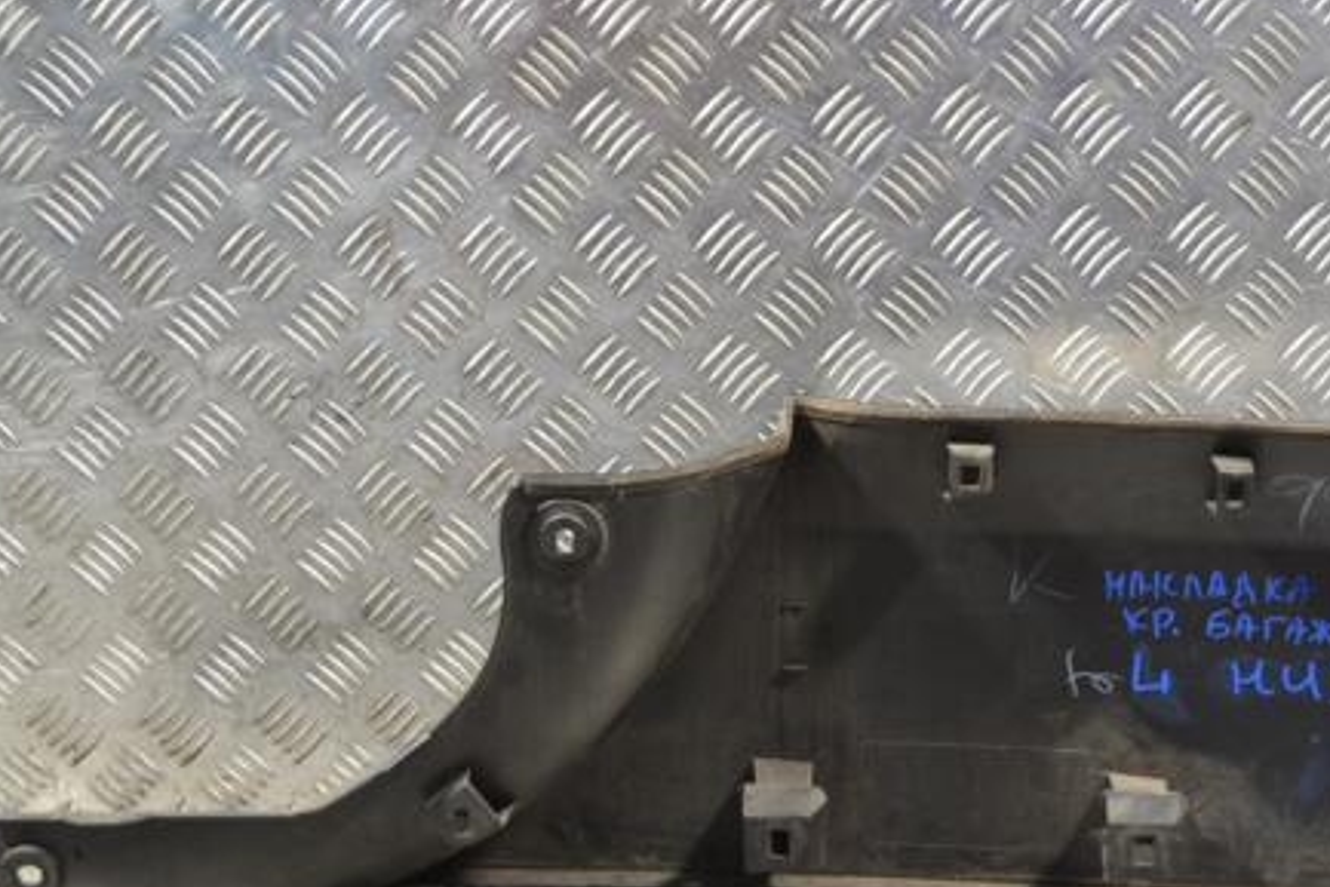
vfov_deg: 18.7
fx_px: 2686
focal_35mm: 73
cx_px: 796
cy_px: 595
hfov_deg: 27.7
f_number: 5
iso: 320
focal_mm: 35
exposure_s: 1/30
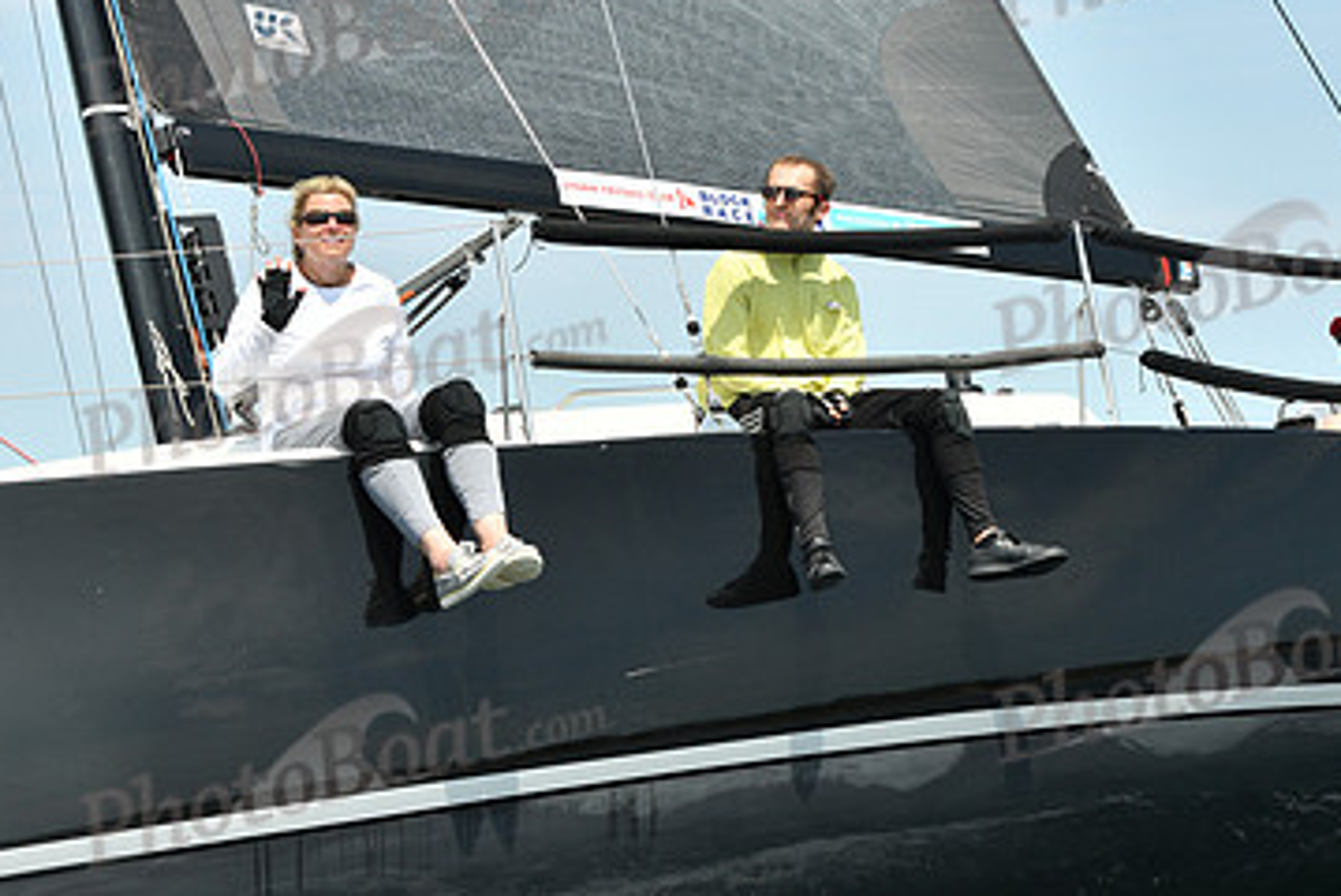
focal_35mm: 113
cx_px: 803
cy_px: 525
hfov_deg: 18.1
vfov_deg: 12.1
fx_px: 4213
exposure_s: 1/1000
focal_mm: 70
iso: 320
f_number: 7.1
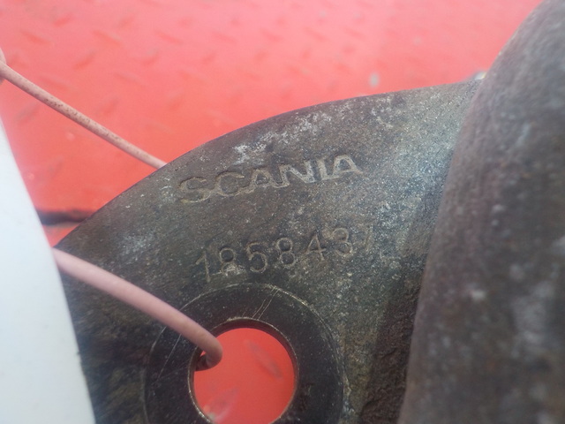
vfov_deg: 46.8
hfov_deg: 60.0
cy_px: 212
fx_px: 490
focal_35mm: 30
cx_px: 282
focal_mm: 4.1
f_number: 3.3
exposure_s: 1/30
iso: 180
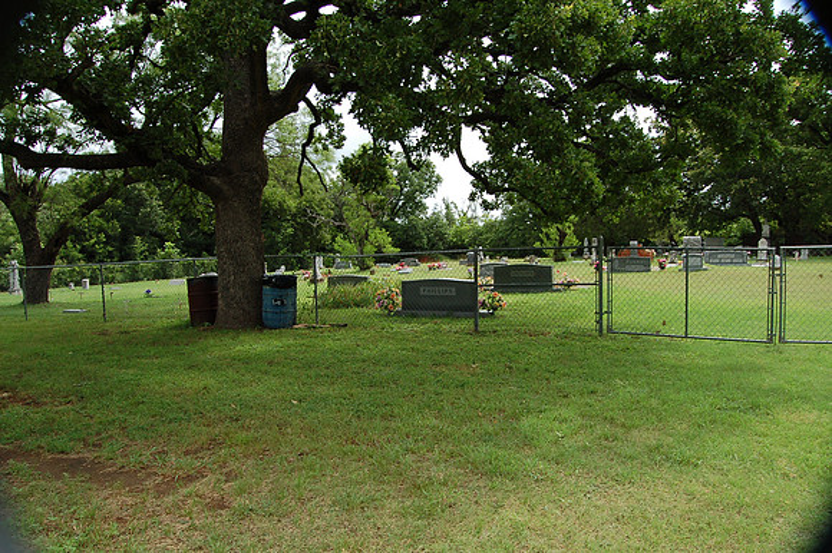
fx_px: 624
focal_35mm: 27
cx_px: 416
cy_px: 276
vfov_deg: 47.9
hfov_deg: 67.4
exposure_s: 1/200
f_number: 9
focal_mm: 18
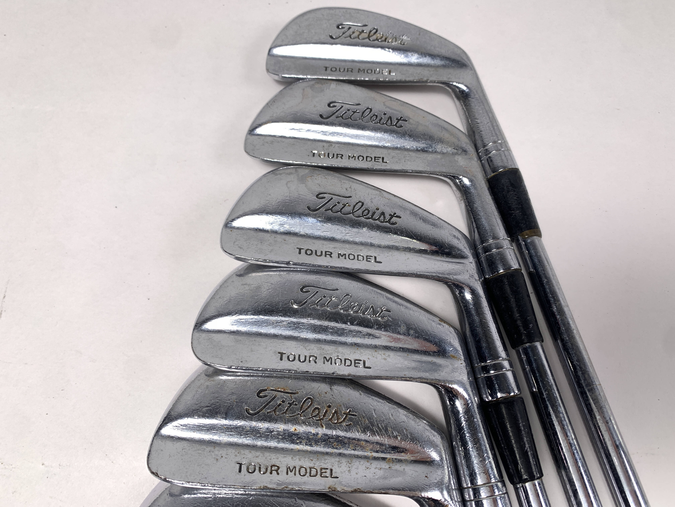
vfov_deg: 53.1
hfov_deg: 67.3
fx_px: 507
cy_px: 254
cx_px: 338
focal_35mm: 26
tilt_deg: -68.1
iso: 25
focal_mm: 4.25
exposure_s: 1/127
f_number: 1.8
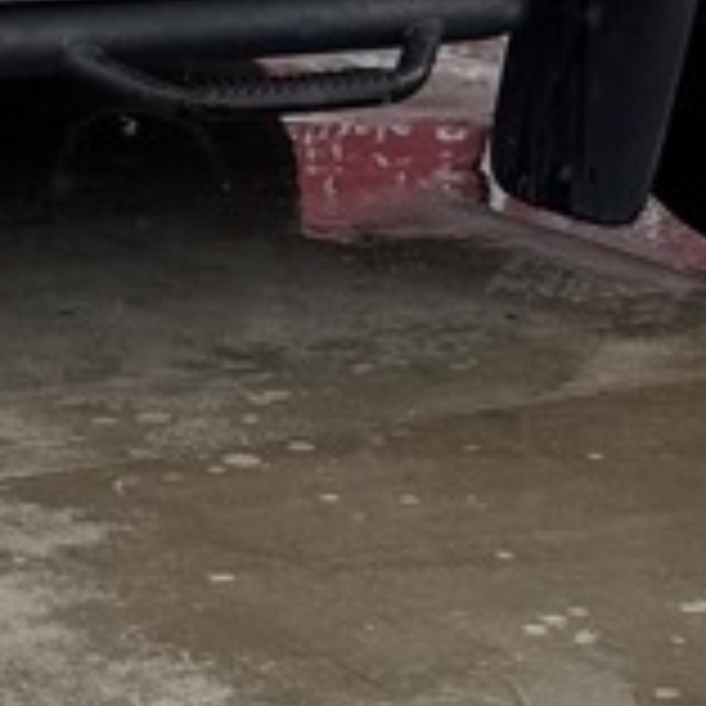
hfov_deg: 10.9
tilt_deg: -7.3
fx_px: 3184
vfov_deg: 12.2
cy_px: -252
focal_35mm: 138
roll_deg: -1.1
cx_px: -917
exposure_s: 1/1211
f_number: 1.78
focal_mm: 6.76
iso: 80
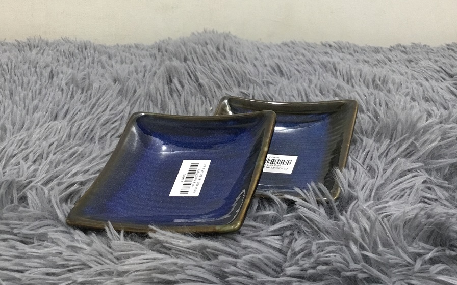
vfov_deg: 29.1
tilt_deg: -24.0
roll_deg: +2.1
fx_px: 548
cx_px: 229
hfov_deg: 45.3
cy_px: 104
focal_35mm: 44
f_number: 2.4
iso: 160
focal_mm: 3.3
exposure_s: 1/33
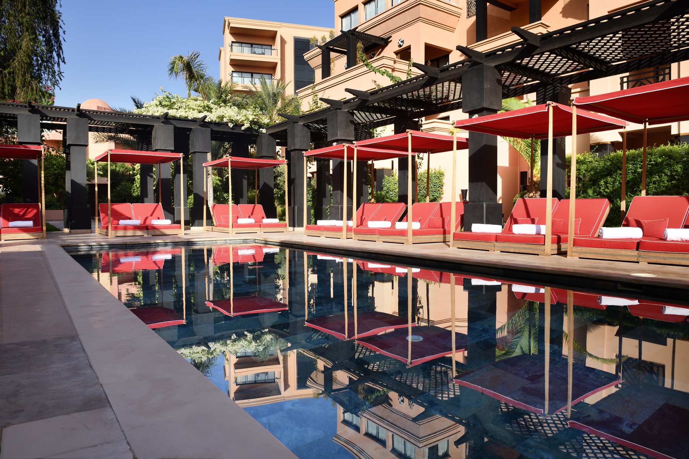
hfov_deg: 73.7
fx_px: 459
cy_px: 230
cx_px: 344
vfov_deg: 53.1
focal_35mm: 24
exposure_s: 1/50
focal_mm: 24
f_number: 9
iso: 64
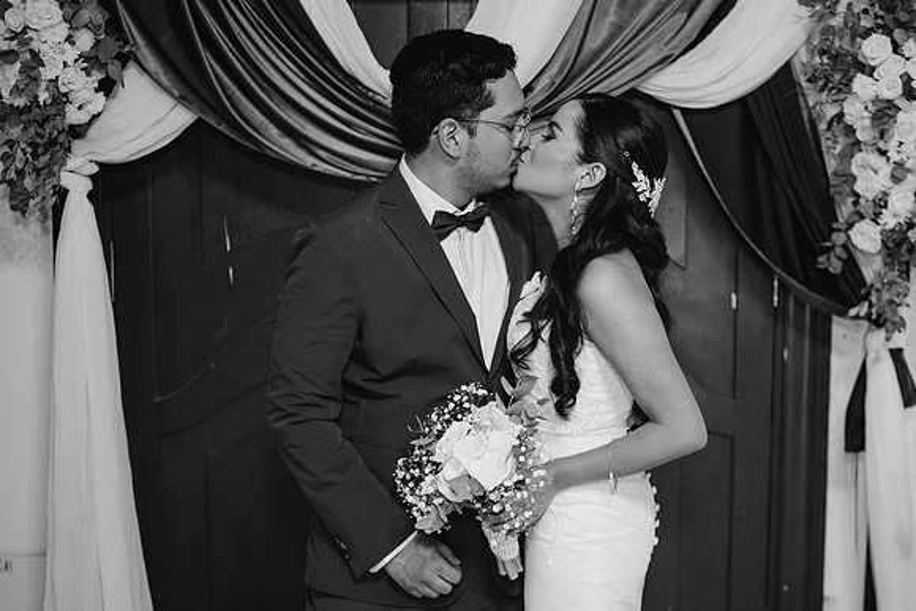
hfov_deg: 38.7
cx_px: 529
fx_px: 1299
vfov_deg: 26.5
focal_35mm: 51
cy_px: 285
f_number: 3.2
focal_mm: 44
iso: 1600
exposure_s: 1/125
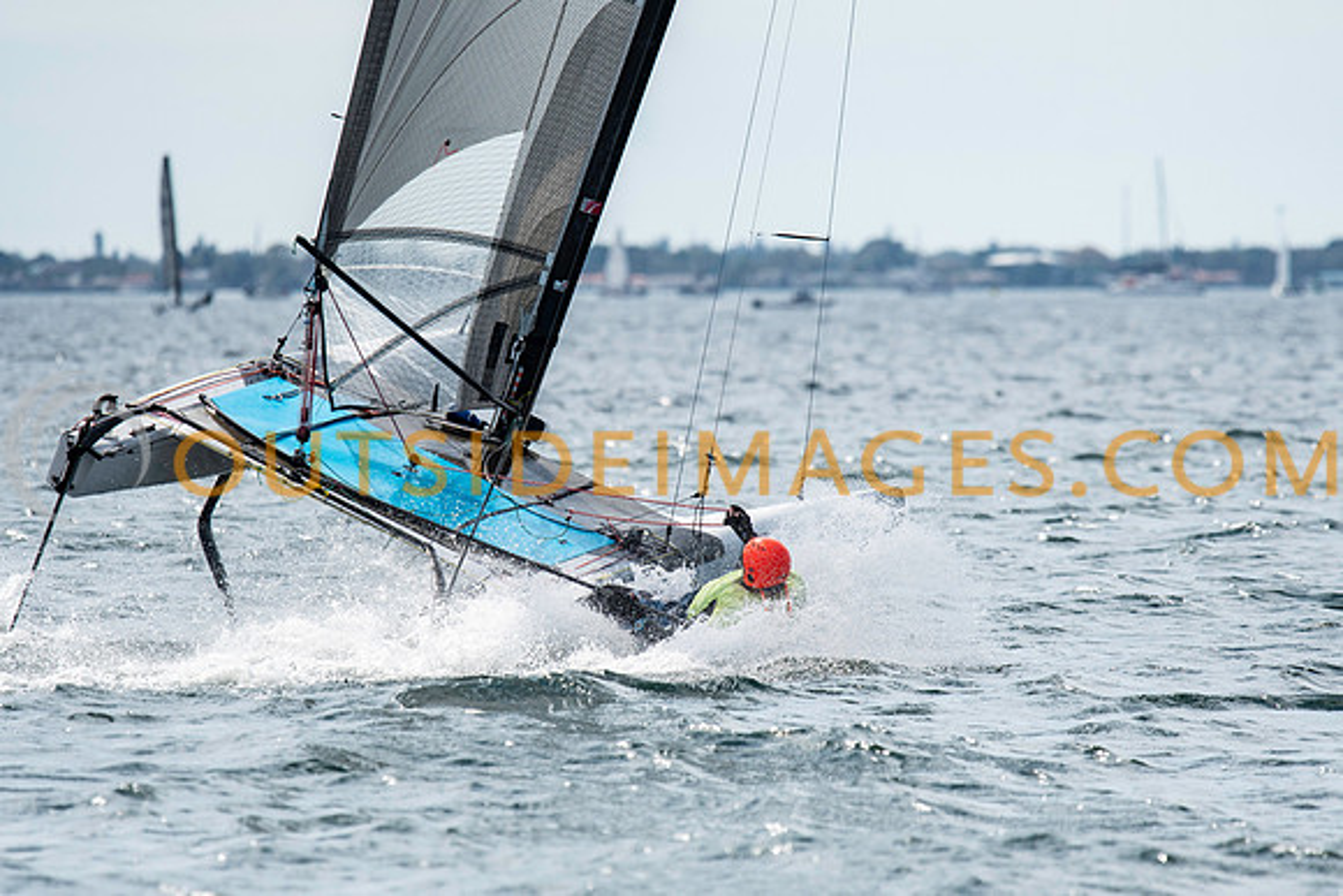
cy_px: 448
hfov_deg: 4.4
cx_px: 672
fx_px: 17328
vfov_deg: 3.0
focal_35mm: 464
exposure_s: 1/6400
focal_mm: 300
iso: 400
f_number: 5
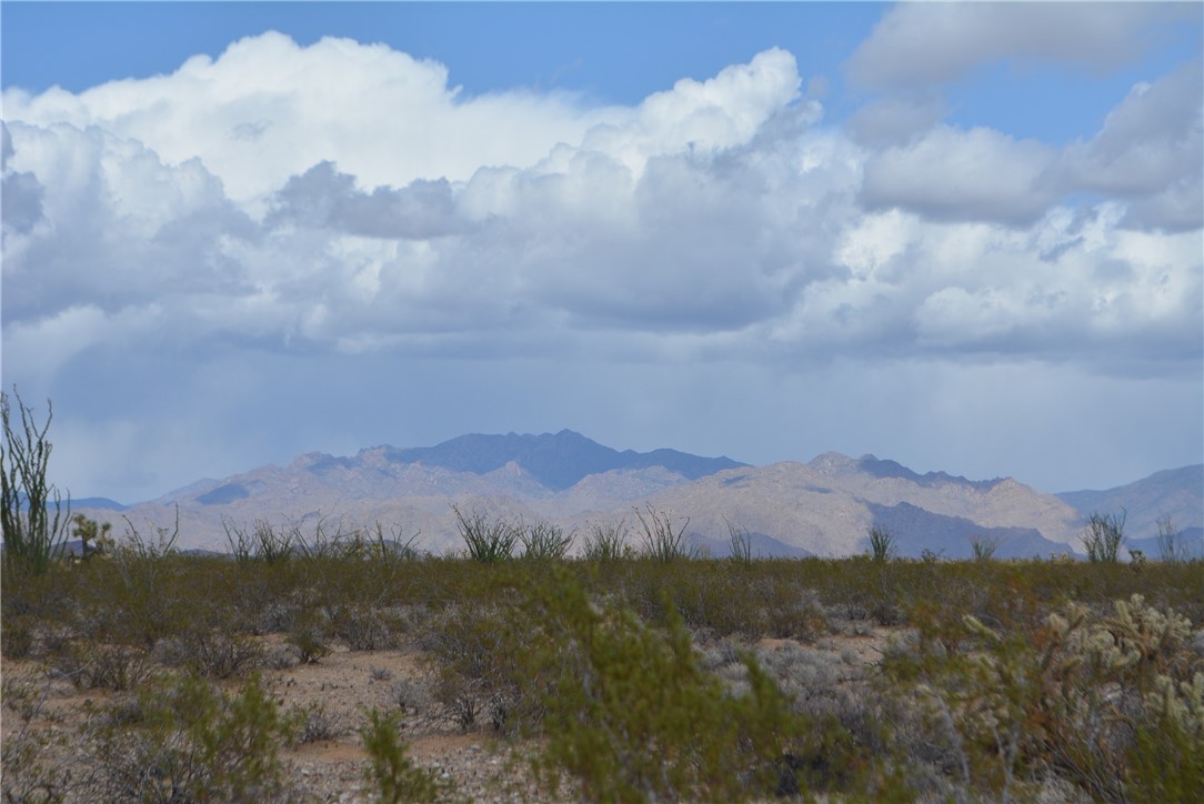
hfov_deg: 24.6
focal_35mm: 82
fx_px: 2761
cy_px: 402
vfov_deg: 16.6
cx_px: 602
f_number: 8
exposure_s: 1/2000
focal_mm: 55
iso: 400
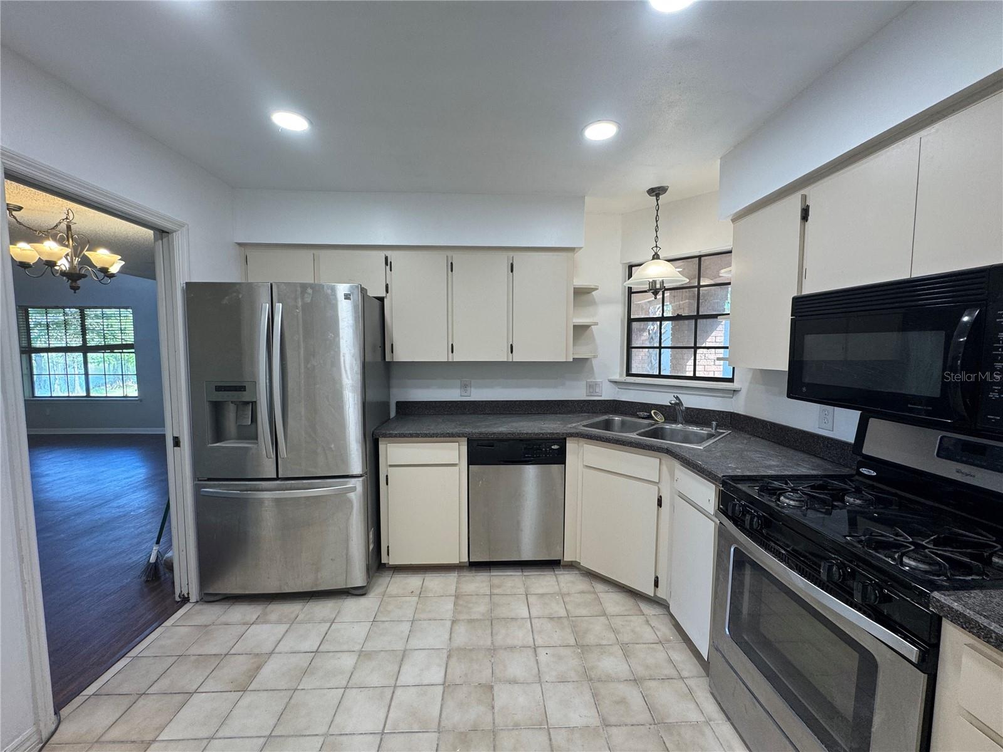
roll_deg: -0.3
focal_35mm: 14
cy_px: 376
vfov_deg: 85.7
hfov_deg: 102.1
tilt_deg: -4.6
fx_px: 406
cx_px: 502
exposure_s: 1/120
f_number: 2.2
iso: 125
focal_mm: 2.22
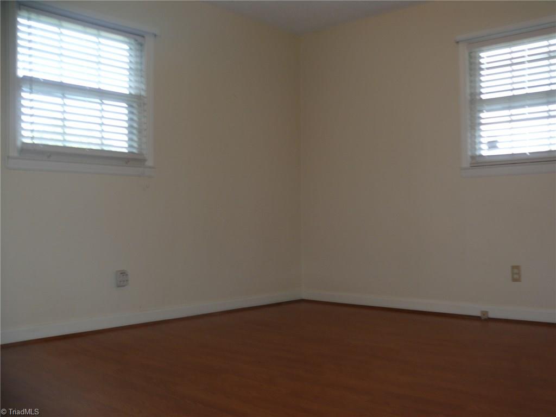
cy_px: 208
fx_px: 594
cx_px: 278
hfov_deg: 50.1
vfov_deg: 38.7
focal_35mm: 37
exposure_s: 1/30
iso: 100
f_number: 2.8
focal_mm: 7.7
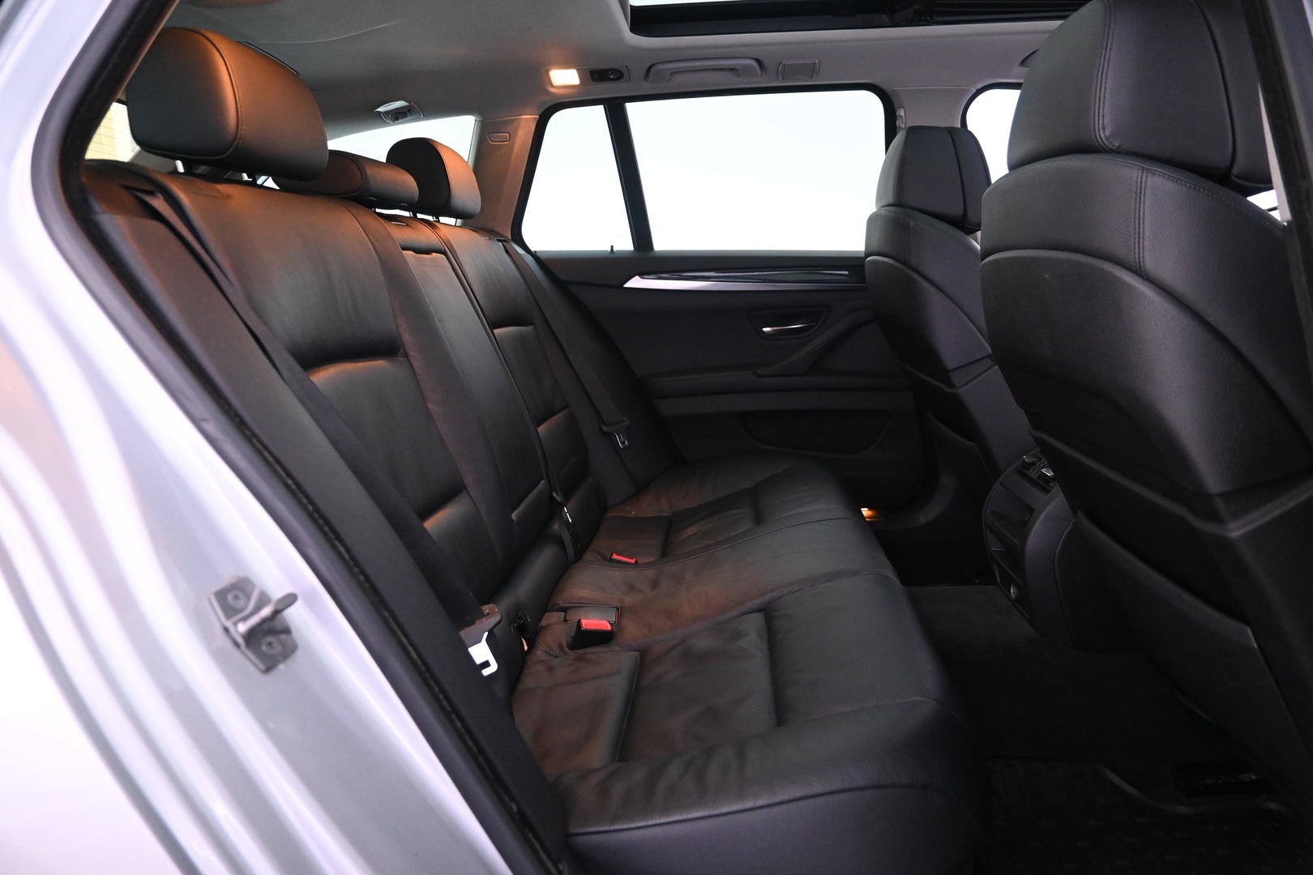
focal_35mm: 24
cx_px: 656
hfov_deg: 73.7
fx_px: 875
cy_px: 438
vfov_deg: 53.1
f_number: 3.5
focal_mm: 16
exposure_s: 1/25
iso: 2800
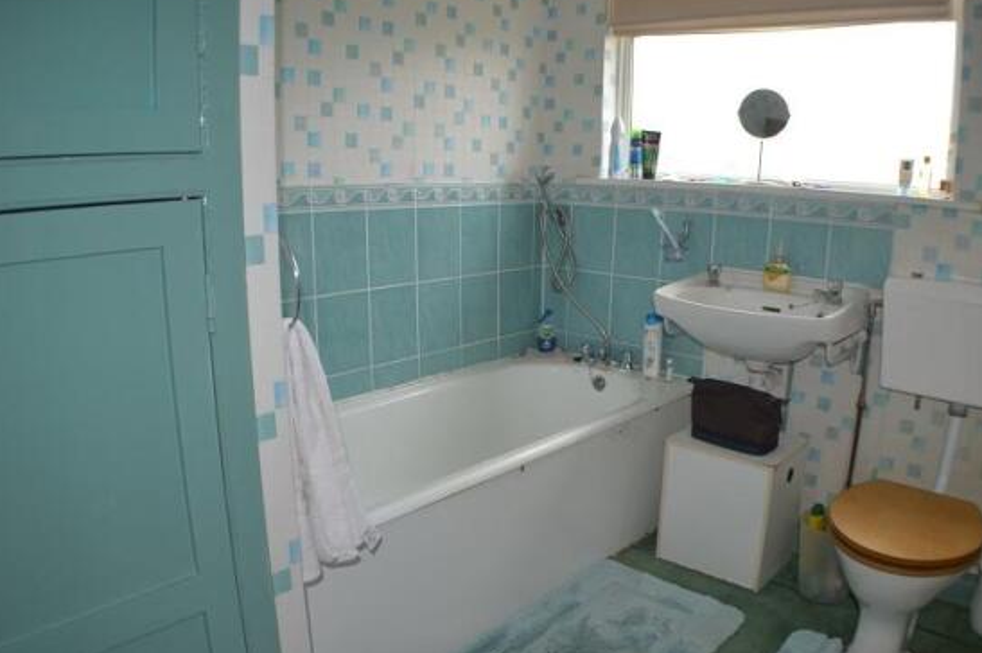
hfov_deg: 53.0
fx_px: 981
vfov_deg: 36.8
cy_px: 336
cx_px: 548
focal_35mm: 36
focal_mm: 20
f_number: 3.8
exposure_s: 1/125
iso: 200
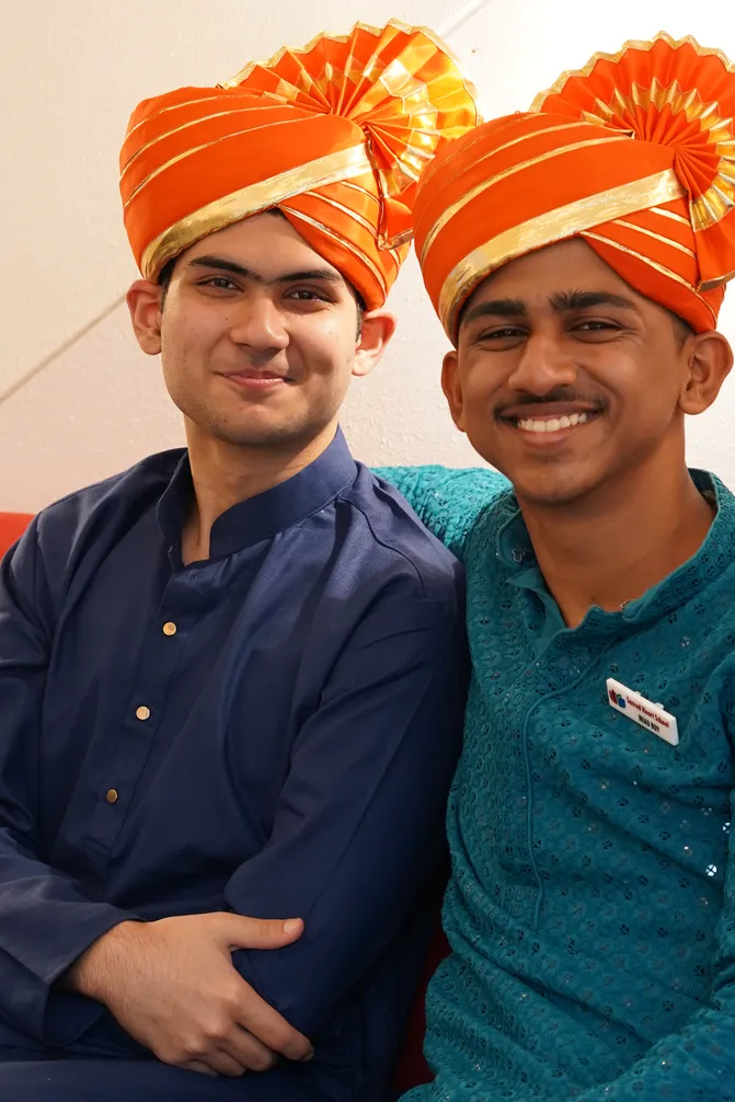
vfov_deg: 15.1
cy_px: 489
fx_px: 4163
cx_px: 403
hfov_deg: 10.1
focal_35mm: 136
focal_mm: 76
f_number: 5
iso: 1600
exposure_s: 1/100
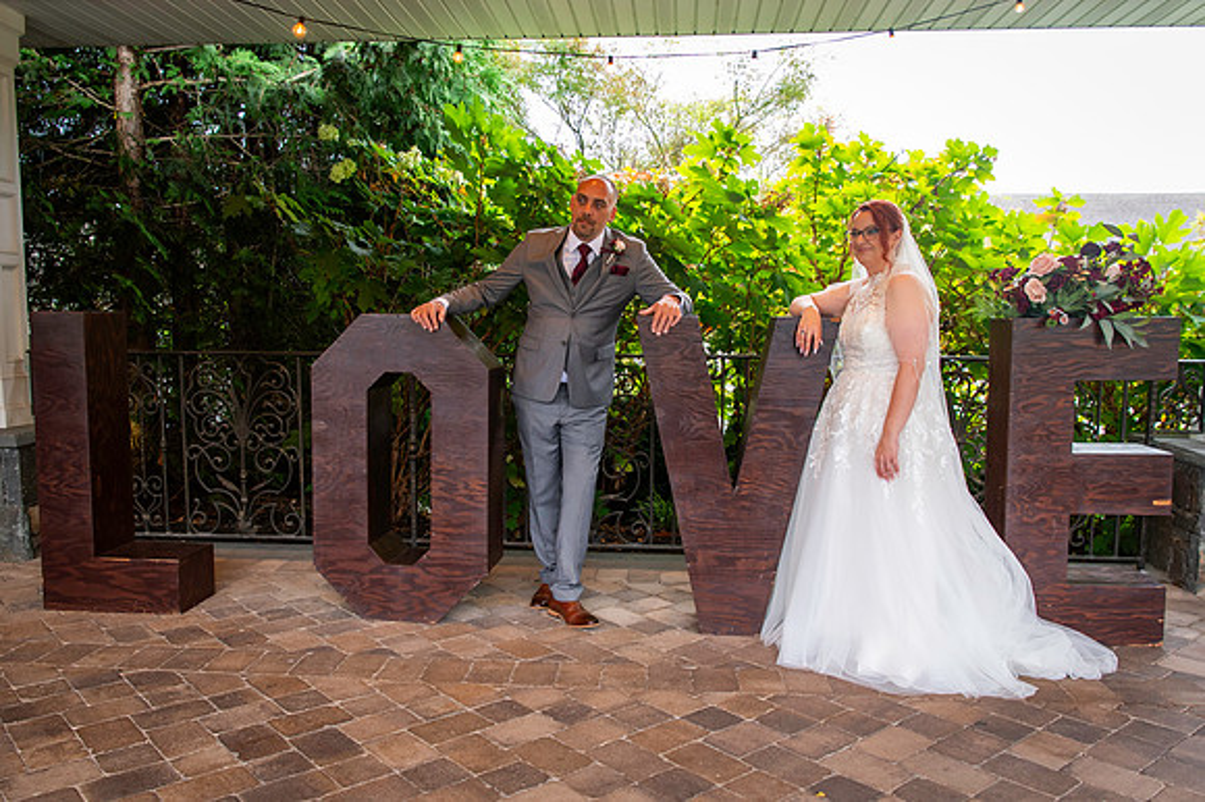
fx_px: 961
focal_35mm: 29
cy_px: 421
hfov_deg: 64.2
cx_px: 603
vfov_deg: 45.3
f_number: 4.5
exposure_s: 1/80
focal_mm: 24
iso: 800
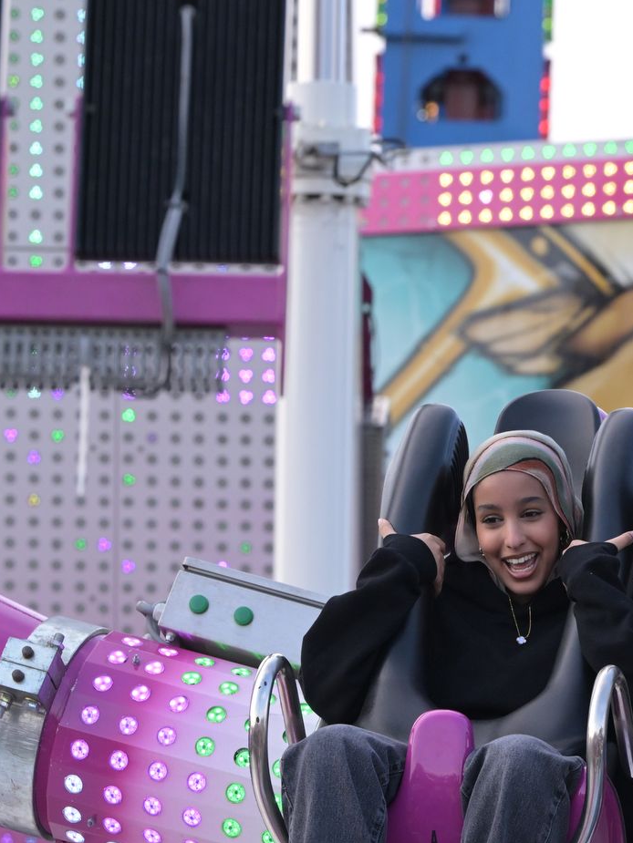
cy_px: 668
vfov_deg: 7.4
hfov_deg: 5.5
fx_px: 6557
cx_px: 804
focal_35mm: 269
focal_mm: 115
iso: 1250
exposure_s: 1/2000
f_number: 4.5
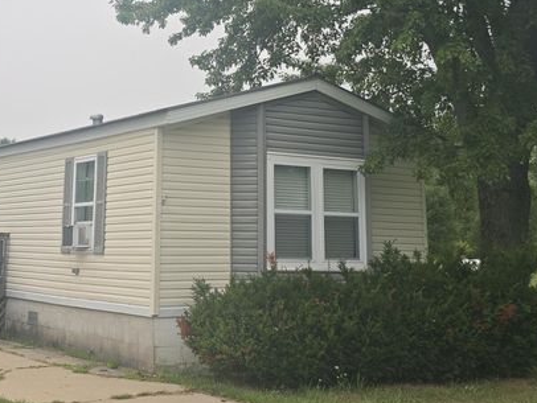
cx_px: 171
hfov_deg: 32.9
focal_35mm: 58
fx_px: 900
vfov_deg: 24.6
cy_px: 50
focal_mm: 6.3
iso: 12
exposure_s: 1/461
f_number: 1.7
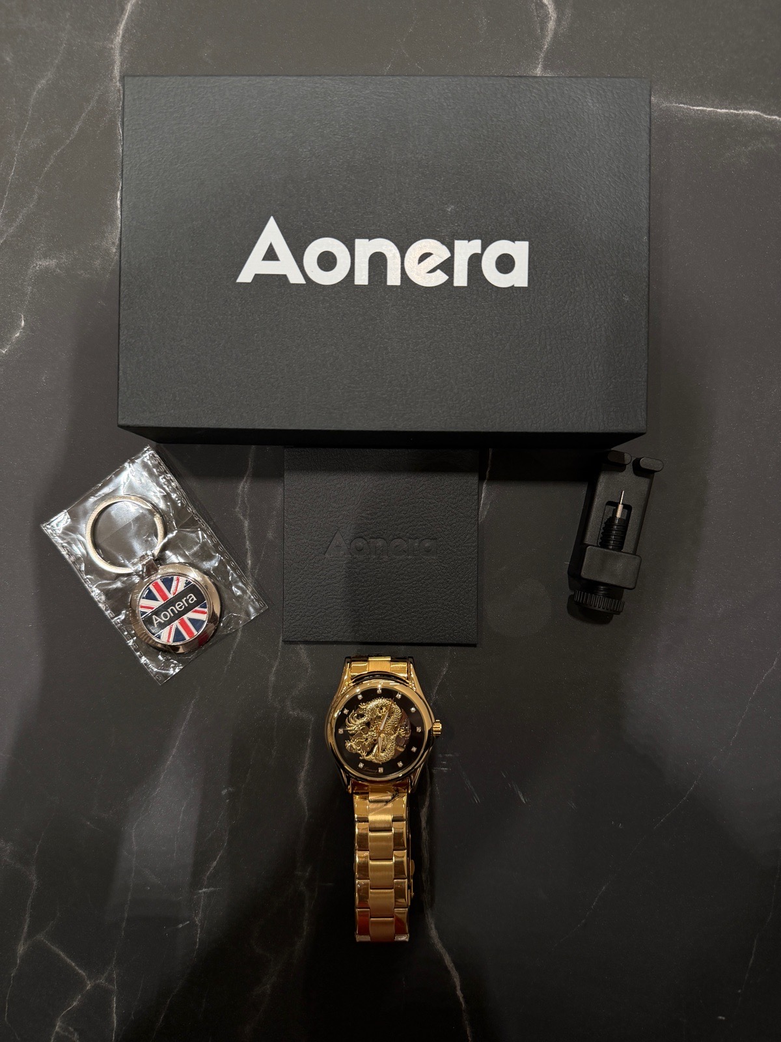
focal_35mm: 24
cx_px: 390
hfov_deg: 56.8
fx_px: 722
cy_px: 521
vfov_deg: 71.6
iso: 200
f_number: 1.78
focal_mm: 6.76
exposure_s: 1/100
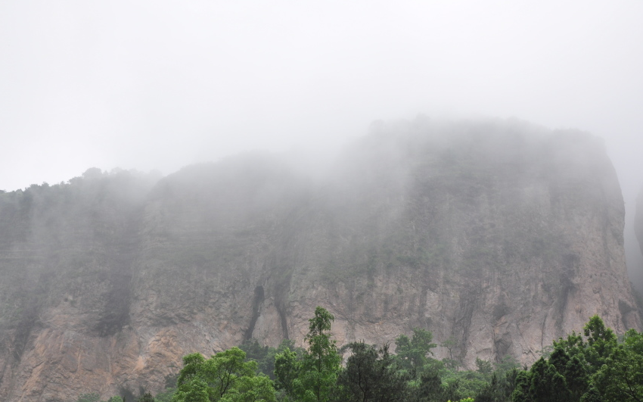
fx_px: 677
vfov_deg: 32.9
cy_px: 251
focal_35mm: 39
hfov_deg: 50.5
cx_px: 259
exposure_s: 1/125
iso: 200
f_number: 5.6
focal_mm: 21
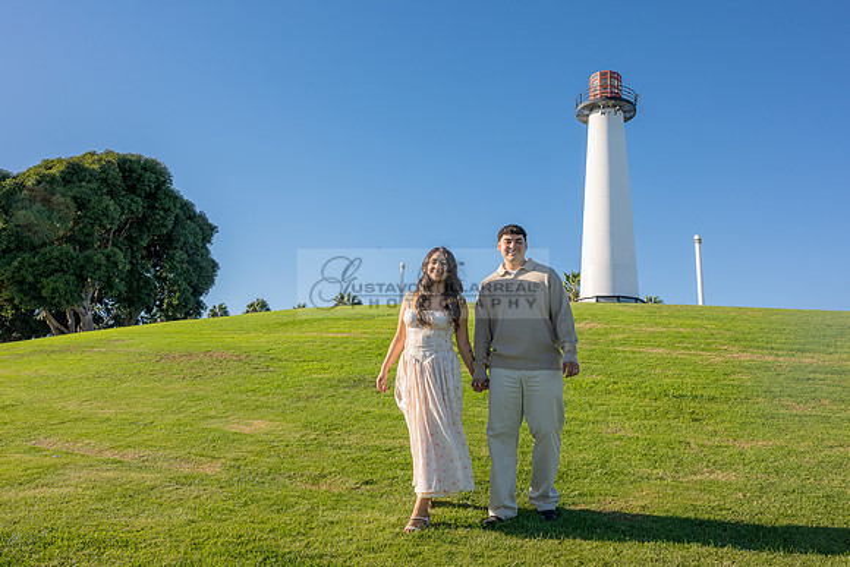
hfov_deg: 64.9
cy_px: 236
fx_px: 668
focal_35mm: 28
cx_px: 425
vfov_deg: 45.8
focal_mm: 24
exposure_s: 1/640
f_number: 9
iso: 200
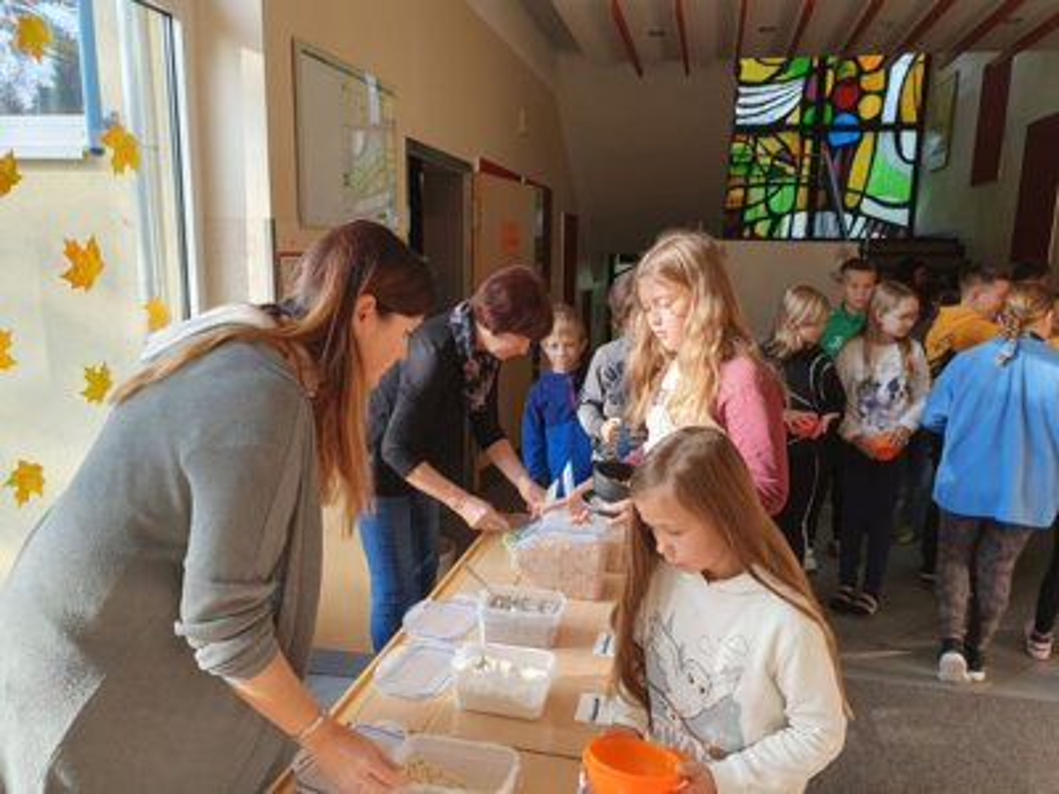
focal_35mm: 26
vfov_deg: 53.1
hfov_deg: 67.3
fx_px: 795
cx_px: 530
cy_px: 397
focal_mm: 4.32
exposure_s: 1/100
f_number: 2.4
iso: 50
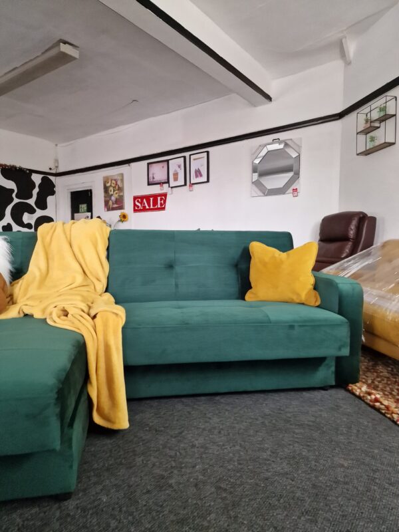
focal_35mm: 23
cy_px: 266
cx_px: 200
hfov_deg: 58.9
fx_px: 353
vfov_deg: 73.9
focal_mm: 6.4
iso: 500
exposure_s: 1/120
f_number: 1.8
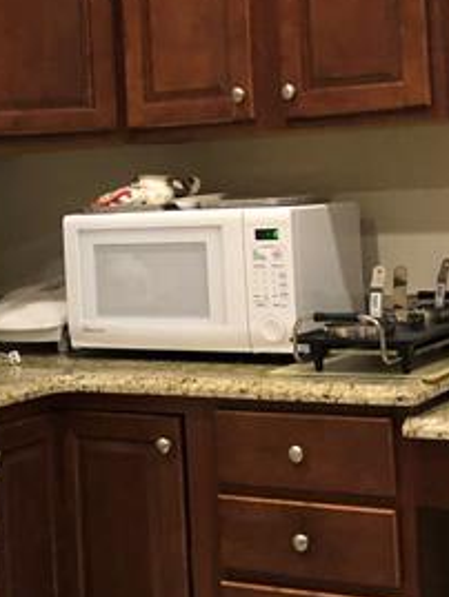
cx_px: 4
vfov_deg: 24.3
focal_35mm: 80
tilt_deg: -1.7
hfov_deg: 18.0
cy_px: 198
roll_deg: +5.5
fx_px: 1382
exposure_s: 1/15
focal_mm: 3.99
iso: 100
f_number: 1.8
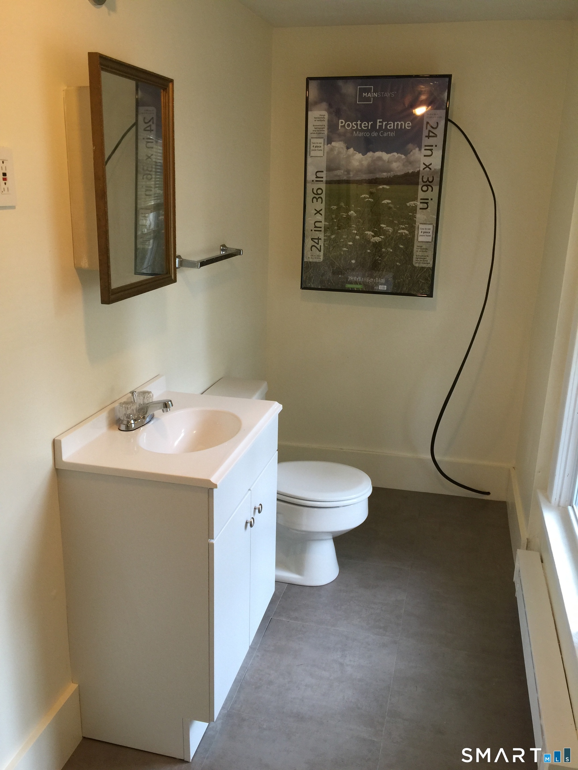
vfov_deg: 61.7
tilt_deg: -17.0
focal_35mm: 29
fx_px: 646
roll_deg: -0.9
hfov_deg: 48.2
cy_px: 385
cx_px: 289
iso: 40
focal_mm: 4.15
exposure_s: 1/30
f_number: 2.2
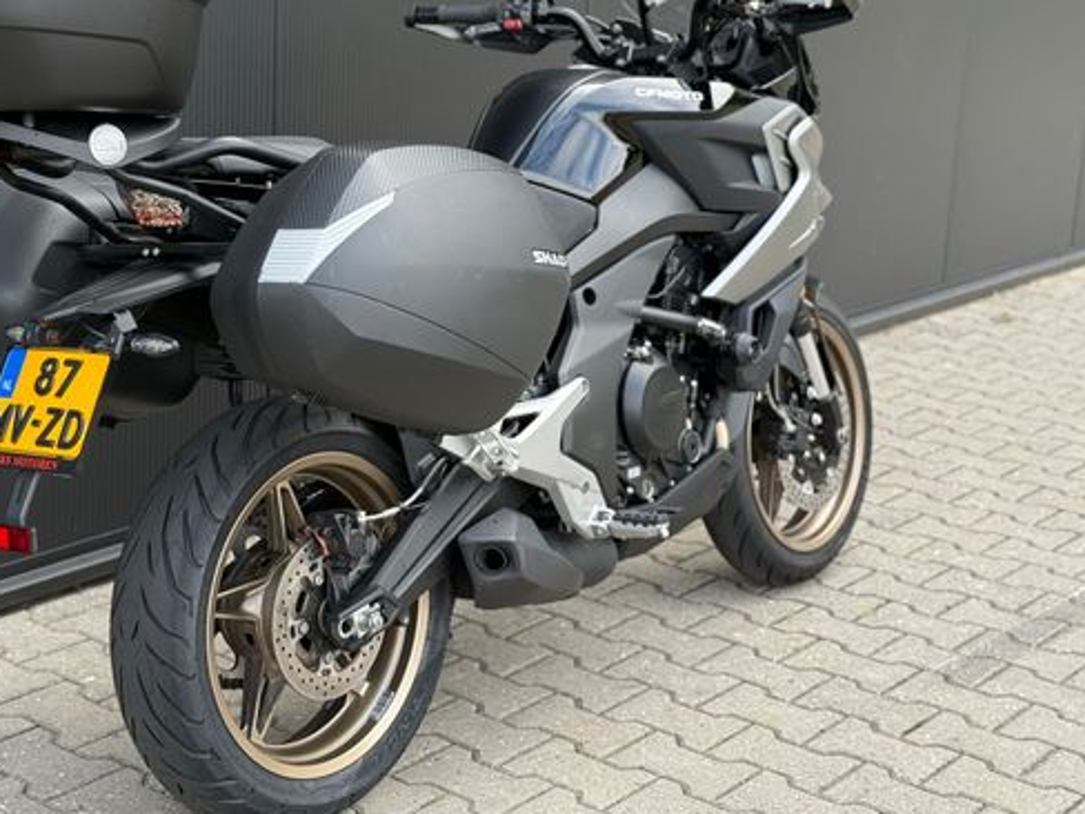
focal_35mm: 63
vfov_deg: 23.2
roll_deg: -2.3
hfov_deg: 30.6
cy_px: 318
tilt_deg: -12.2
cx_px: 431
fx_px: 1975
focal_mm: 6.76
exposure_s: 1/693
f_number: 1.78
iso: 80
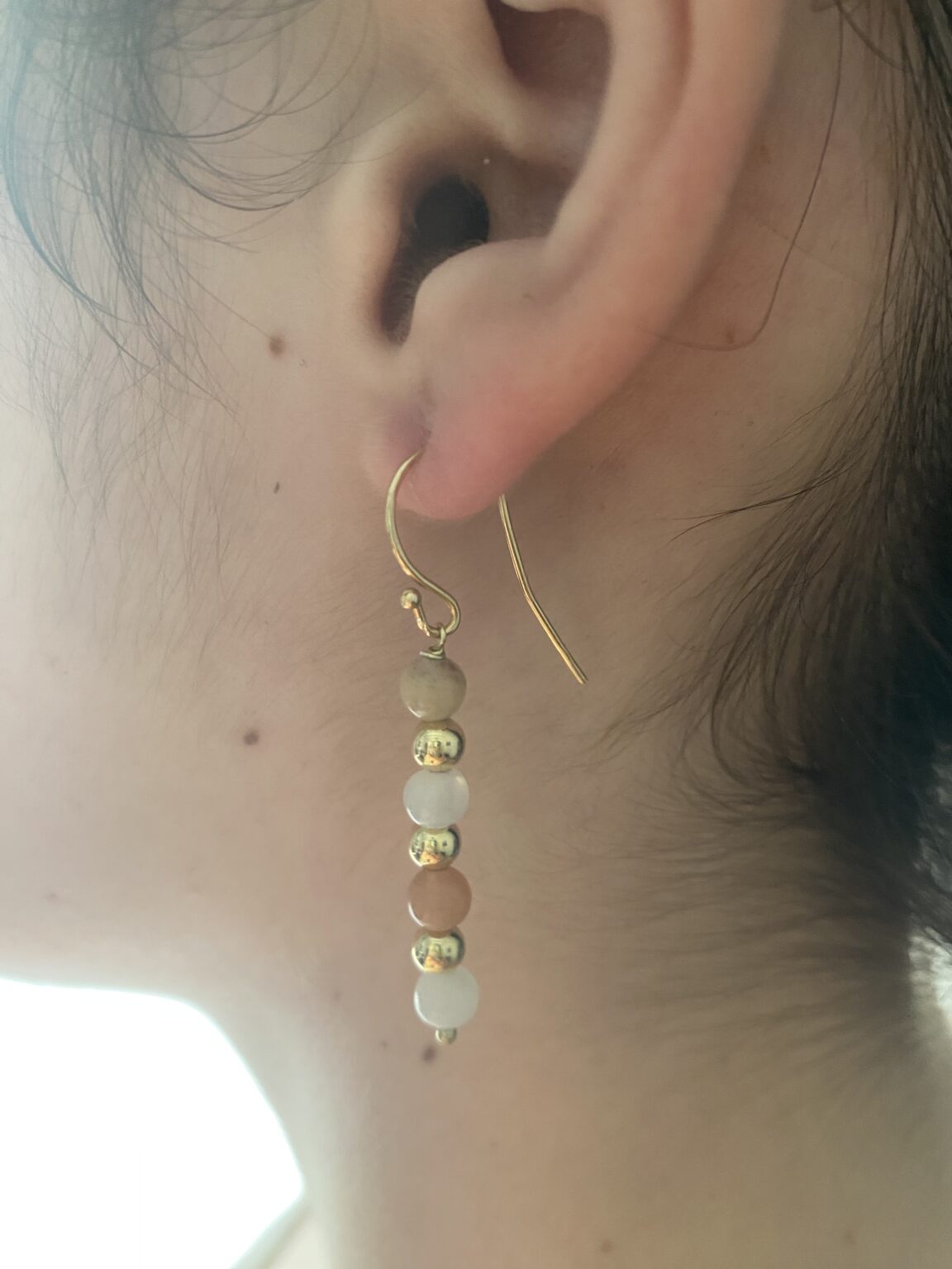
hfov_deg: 54.9
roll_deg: -1.1
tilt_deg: -10.0
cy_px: 634
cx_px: 476
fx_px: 917
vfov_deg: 69.4
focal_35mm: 25
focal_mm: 4.25
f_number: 1.8
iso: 200
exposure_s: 1/60
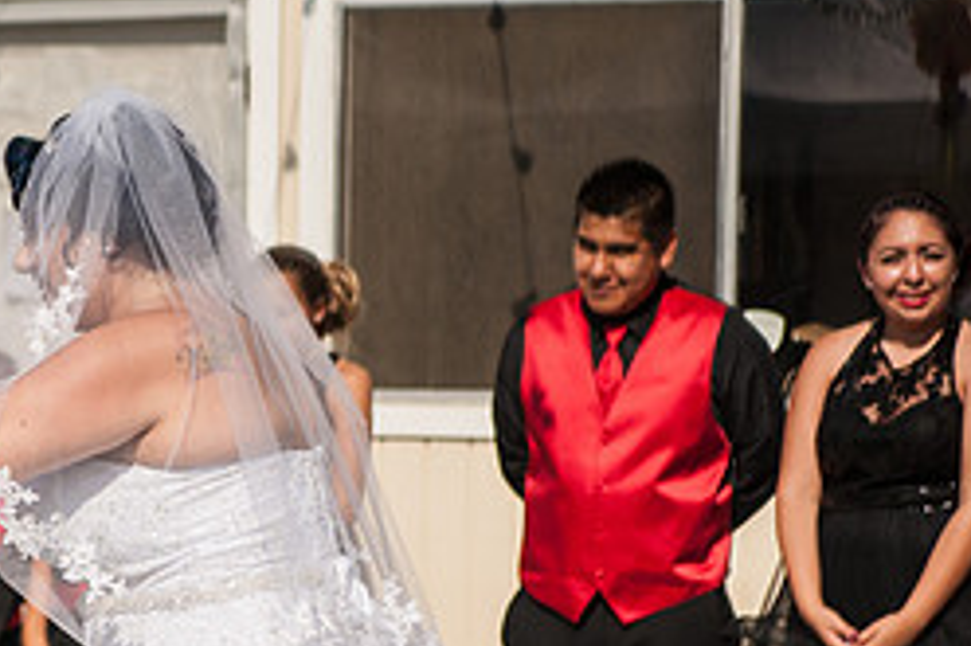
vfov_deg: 9.4
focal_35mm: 145
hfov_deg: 14.0
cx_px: 47
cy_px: 509
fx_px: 3908
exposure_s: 1/6400
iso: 200
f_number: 2.8
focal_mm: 62
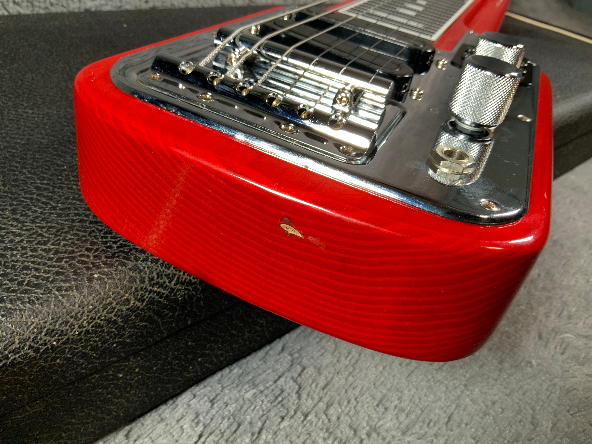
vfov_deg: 48.2
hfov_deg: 61.7
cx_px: 296
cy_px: 222
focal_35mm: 29
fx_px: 496
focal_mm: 3
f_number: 1.8
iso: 64
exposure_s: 1/104
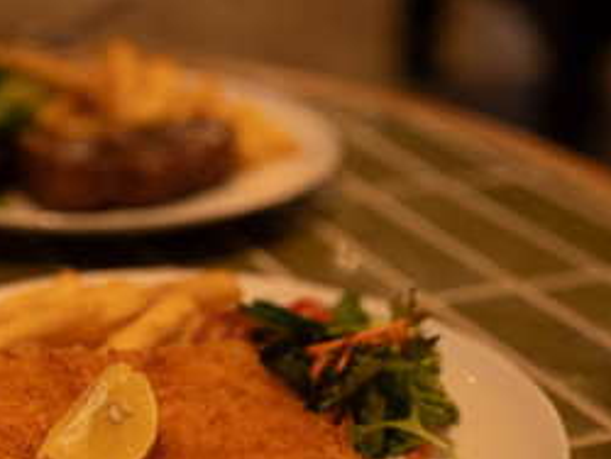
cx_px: 93
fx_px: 1696
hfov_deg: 20.1
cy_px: 304
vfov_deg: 15.4
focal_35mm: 96
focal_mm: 50
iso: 160
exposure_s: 1/40
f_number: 2
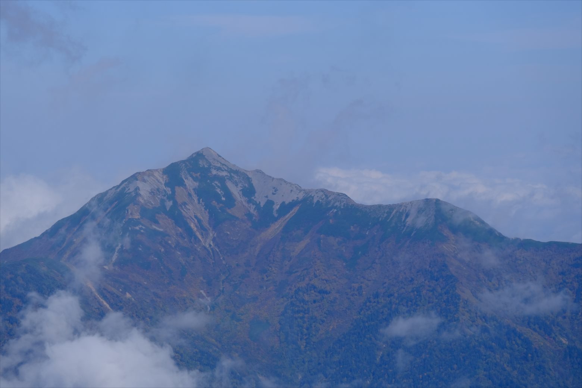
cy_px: 194
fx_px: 3282
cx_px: 291
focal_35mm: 203
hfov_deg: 10.1
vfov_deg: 6.8
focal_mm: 135
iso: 160
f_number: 8
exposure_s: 1/750
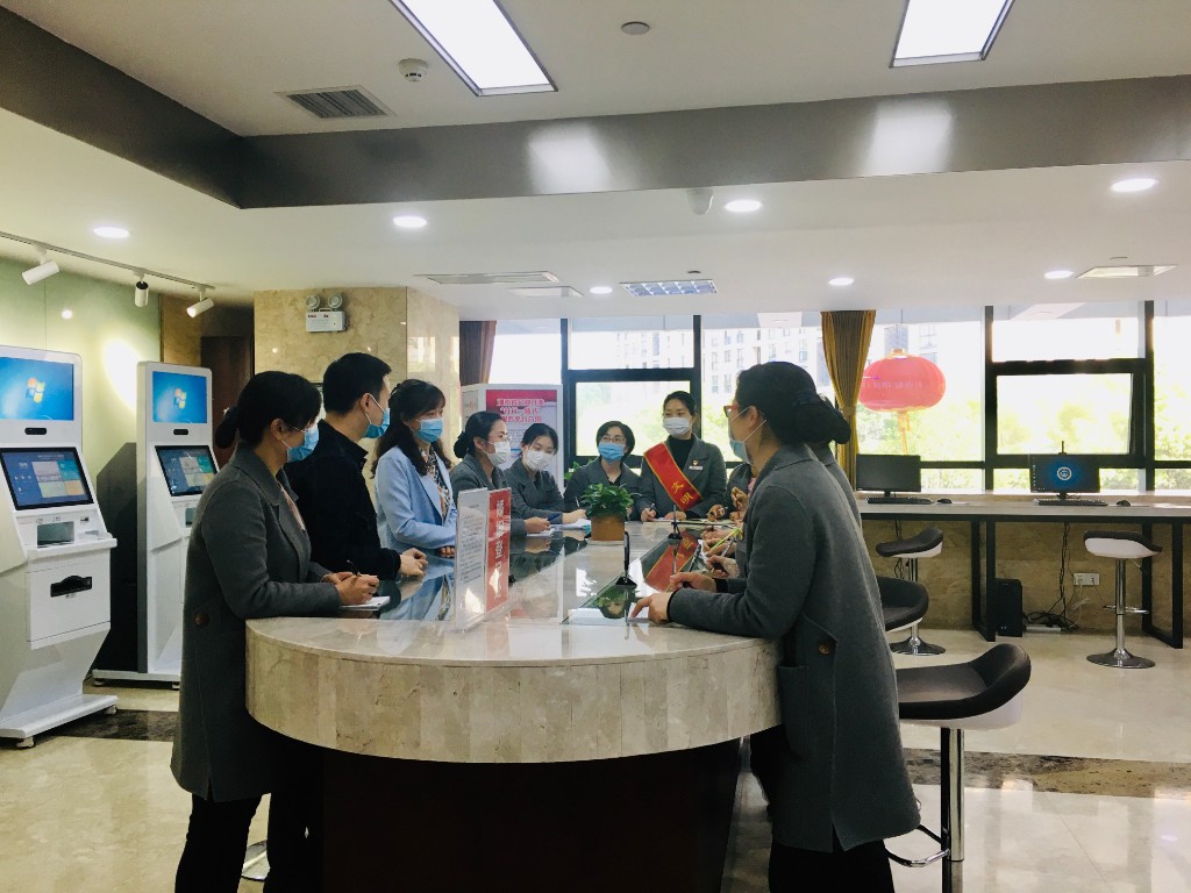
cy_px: 446
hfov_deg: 61.7
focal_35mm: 29
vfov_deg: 48.2
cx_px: 596
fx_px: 998
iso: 40
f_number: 2.2
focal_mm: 4.15
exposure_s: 1/33
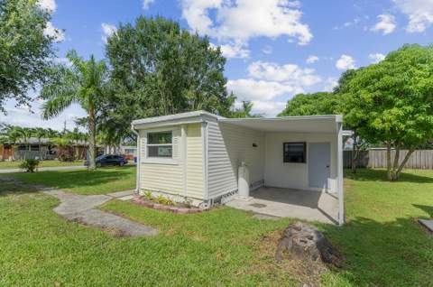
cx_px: 216
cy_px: 144
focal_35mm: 15
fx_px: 180
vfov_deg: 77.1
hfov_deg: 100.5
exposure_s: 1/250
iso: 400
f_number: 8
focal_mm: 15
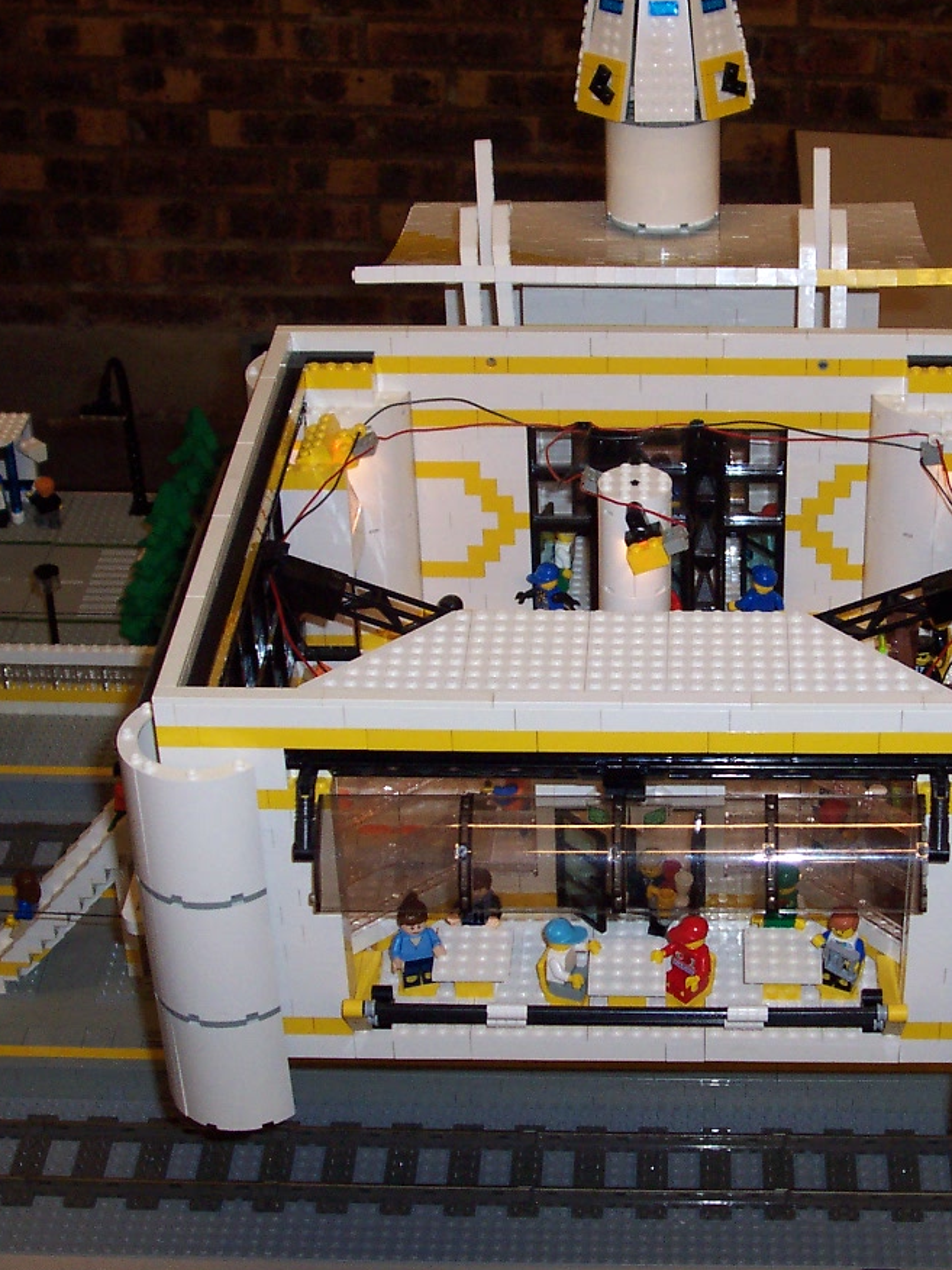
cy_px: 642
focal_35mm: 63
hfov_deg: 23.1
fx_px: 2310
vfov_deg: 30.7
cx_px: 685
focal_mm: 7
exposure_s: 1/60
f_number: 3
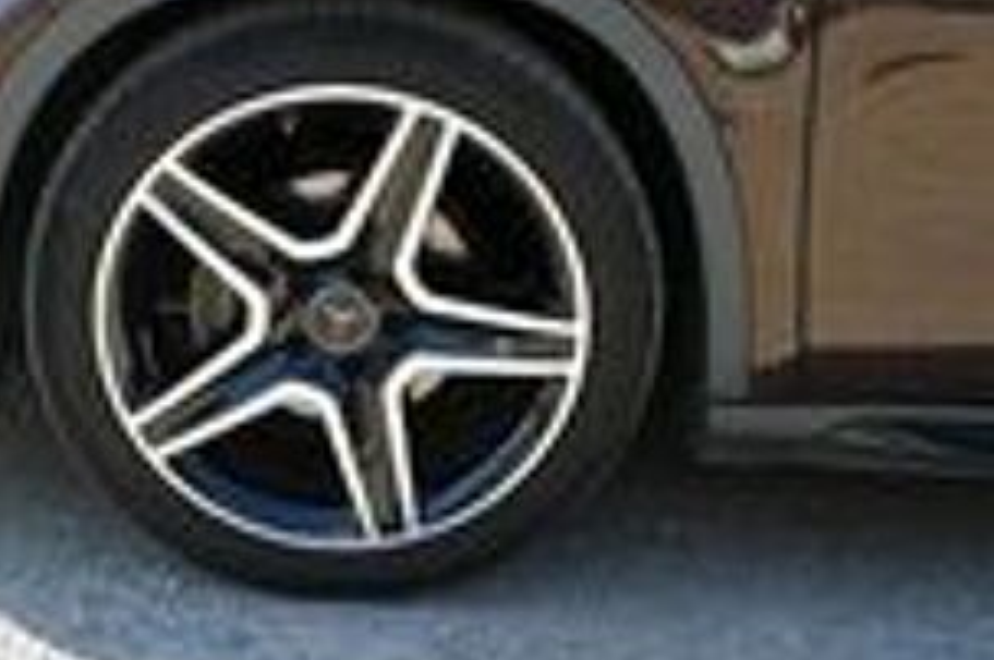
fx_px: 1655
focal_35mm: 60
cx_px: 340
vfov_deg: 22.5
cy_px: 270
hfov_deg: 33.2
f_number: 3.1
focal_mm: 13.97
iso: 125
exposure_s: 1/400
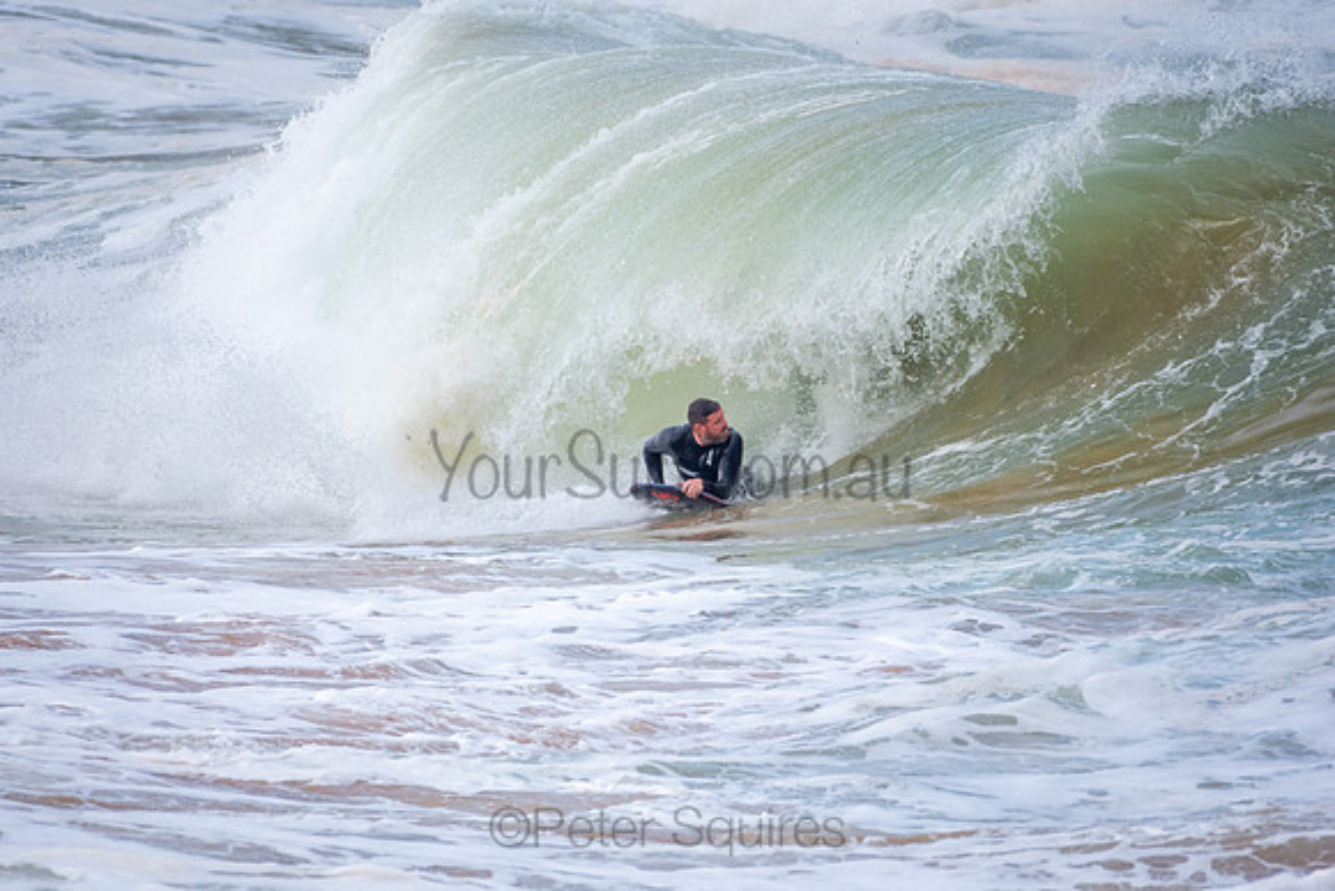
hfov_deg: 2.7
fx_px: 27818
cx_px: 668
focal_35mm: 750
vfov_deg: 1.8
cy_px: 446
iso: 250
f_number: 5.6
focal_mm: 500
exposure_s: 1/1250
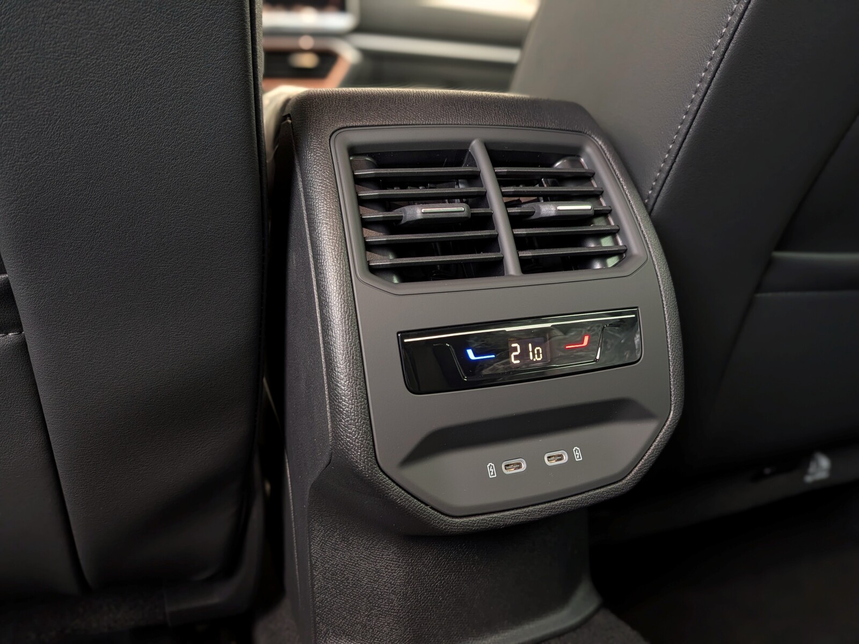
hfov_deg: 71.6
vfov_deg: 56.8
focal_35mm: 24
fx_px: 596
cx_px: 430
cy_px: 322
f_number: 1.7
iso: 188
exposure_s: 1/60
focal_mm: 4.53
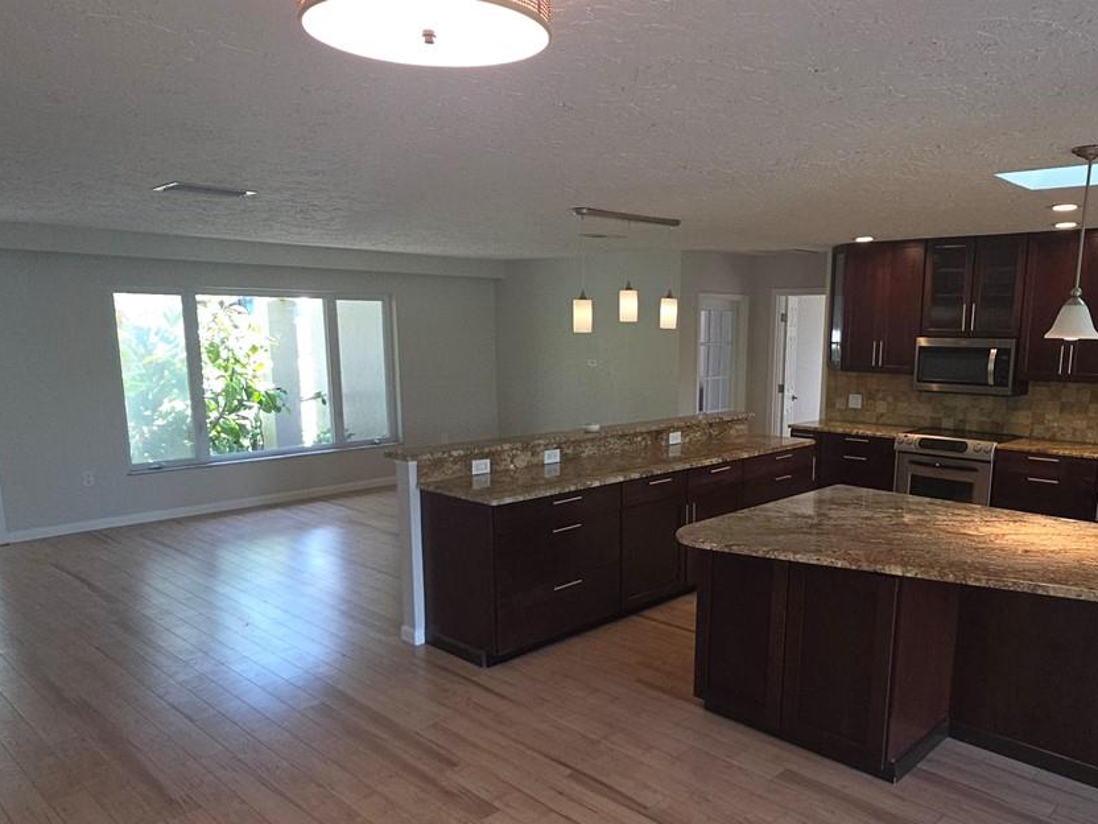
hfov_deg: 68.8
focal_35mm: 25
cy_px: 497
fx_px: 793
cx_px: 649
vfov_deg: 54.5
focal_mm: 2.2
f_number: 1.9
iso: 80
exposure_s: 1/60
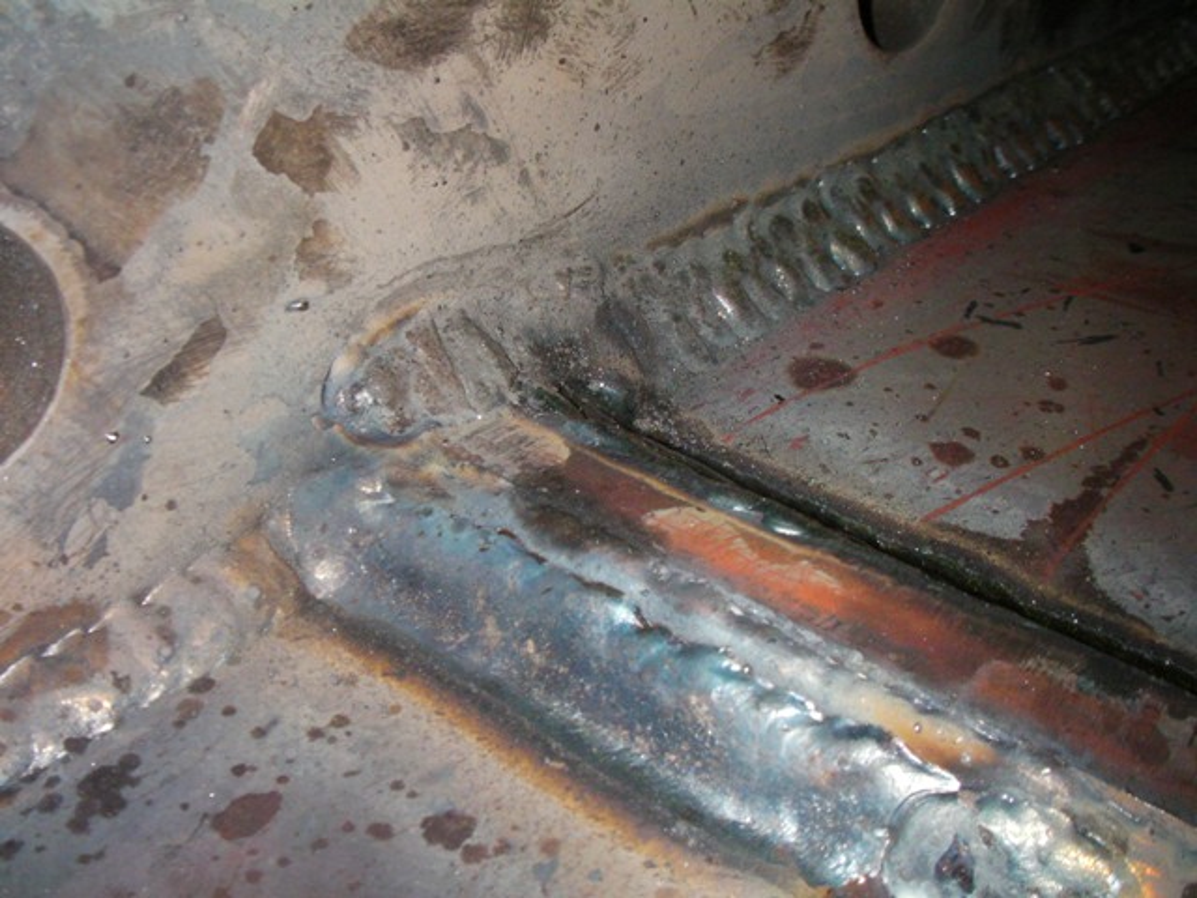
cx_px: 598
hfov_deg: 49.0
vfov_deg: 37.7
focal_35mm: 38
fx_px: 1314
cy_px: 449
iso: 200
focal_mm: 6.3
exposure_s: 1/30
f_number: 5.6
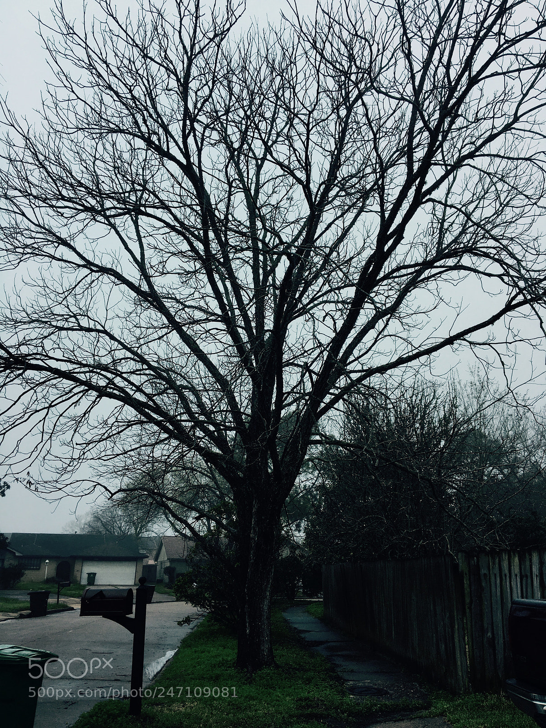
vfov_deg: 61.7
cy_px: 364
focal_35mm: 29
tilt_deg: +19.5
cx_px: 273
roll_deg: -1.2
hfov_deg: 48.2
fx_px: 610
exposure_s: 1/60
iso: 25
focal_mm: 4.15
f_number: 2.2
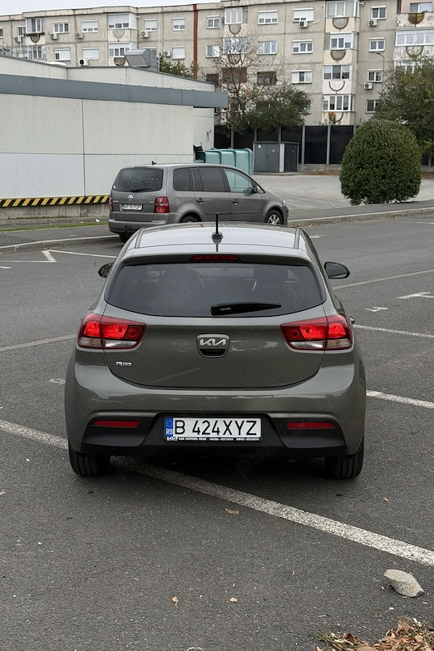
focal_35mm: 51
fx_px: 922
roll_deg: -1.0
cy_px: 331
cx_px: 218
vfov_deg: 38.9
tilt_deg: -10.6
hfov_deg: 26.5
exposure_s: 1/962
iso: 80
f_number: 1.78
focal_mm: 6.76
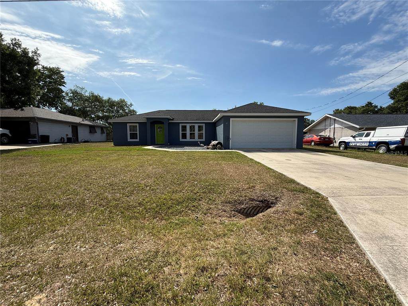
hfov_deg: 102.1
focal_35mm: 14
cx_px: 204
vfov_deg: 85.7
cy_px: 153
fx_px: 165
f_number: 2.2
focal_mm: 2.22
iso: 50
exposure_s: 1/2410
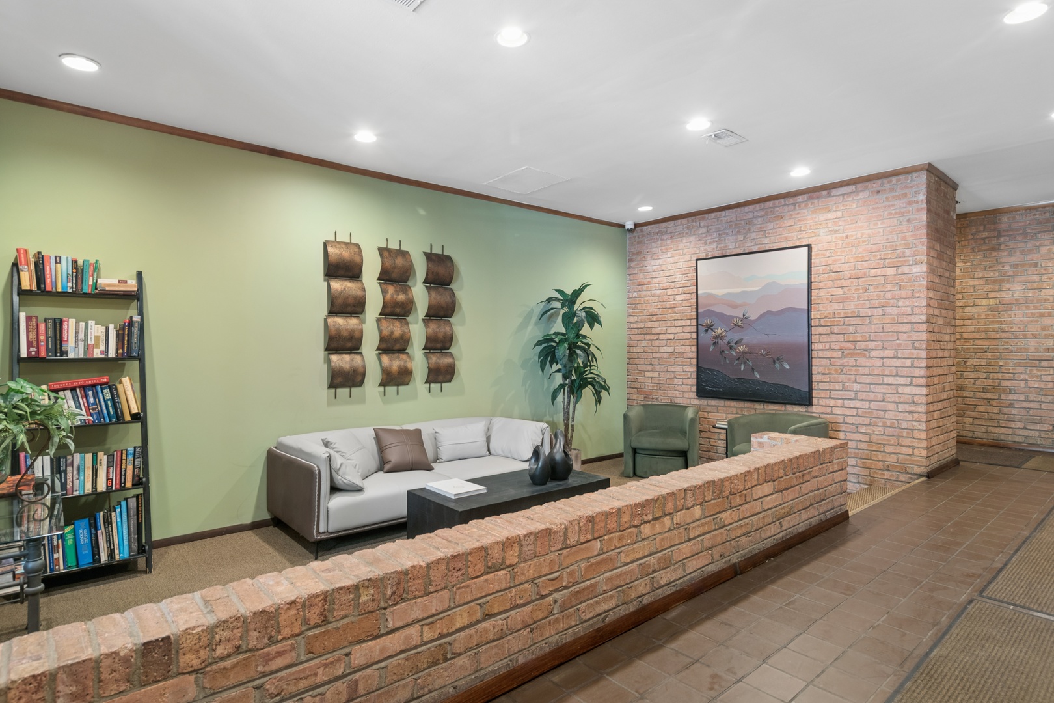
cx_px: 527
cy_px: 352
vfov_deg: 67.4
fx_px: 527
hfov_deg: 90.0
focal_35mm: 18
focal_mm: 12
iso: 200
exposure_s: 1
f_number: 8
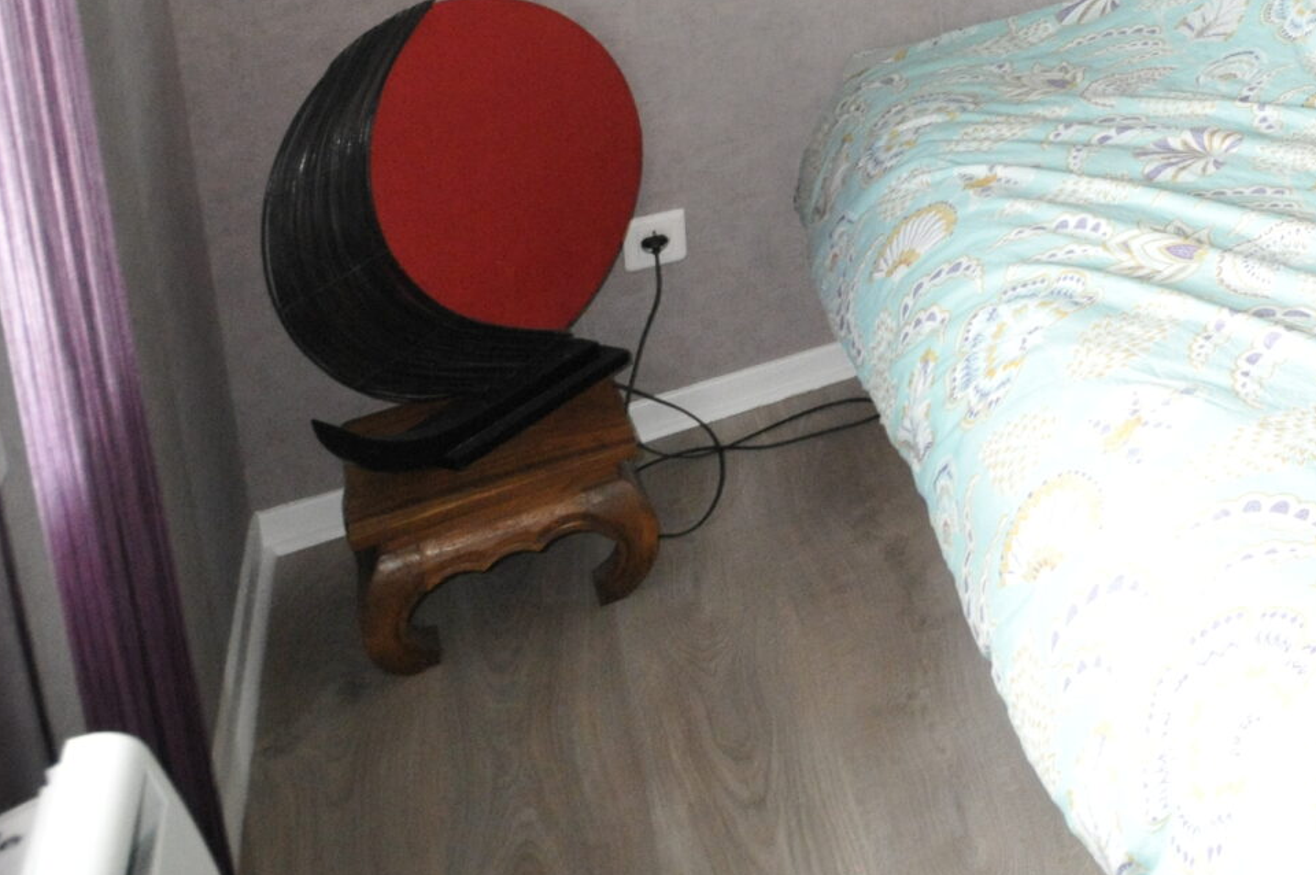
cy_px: -280
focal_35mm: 40
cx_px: 1720
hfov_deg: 34.2
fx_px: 1461
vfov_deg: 27.5
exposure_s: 1/60
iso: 1600
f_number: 5.6
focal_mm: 10
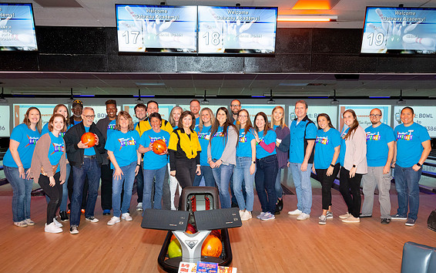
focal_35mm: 33
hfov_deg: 58.1
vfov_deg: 38.3
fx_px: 392
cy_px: 149
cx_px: 216
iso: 1600
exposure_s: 1/60
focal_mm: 28
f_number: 5.6
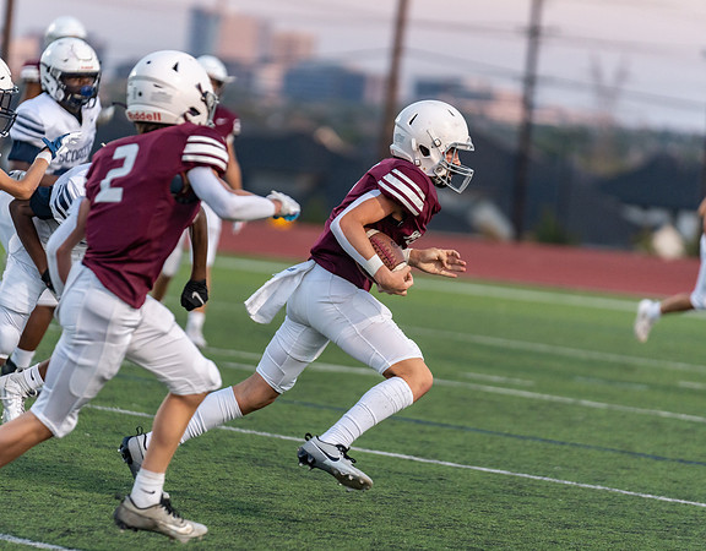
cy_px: 281
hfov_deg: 8.4
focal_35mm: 231
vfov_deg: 6.6
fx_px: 4787
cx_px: 326
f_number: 2.8
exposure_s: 1/1250
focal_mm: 200
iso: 1000
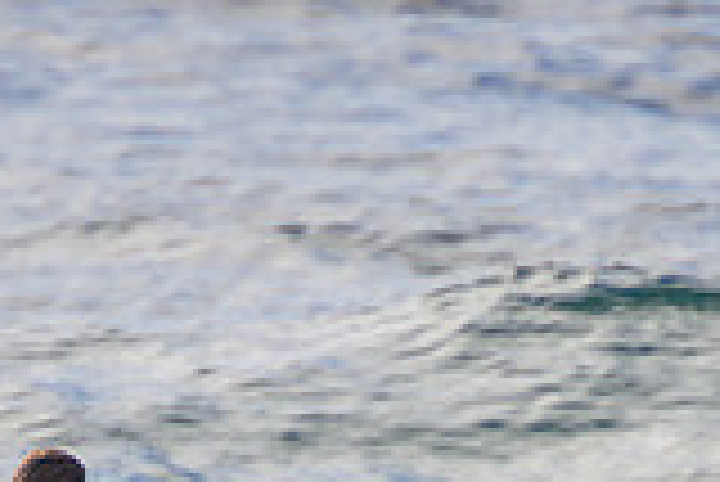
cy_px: 1070
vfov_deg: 0.7
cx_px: 416
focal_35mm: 1998
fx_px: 39995
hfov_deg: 1.0
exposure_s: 1/2000
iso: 180
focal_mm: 400
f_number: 5.6
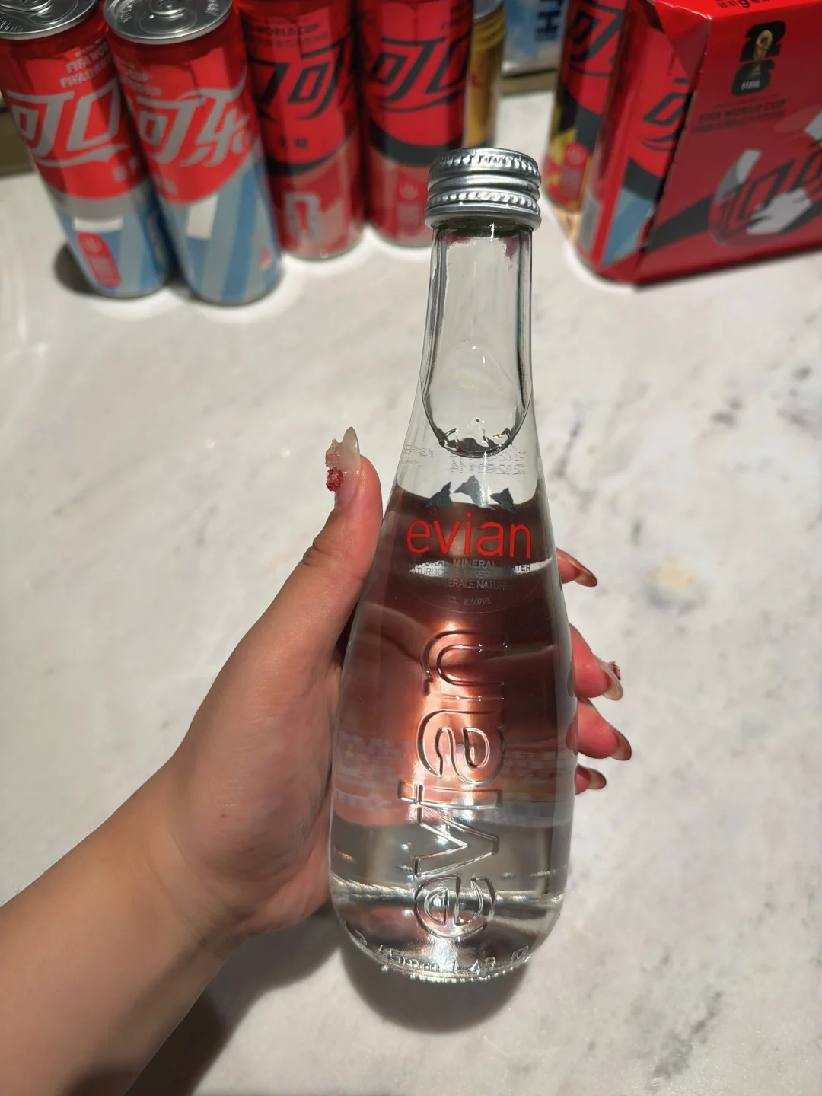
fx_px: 760
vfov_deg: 71.6
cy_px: 548
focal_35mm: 24
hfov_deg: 56.8
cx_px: 411
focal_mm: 6.76
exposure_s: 1/121
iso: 64
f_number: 1.78
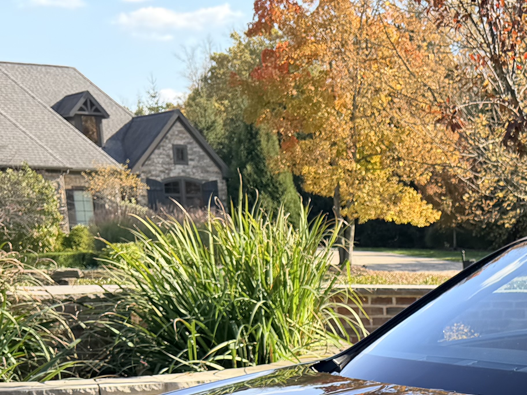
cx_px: 593
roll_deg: -0.4
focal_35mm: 75
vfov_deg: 17.9
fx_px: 1142
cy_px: 564
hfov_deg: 24.1
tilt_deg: -16.7
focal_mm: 6.76
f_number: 1.78
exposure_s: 1/967
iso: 80
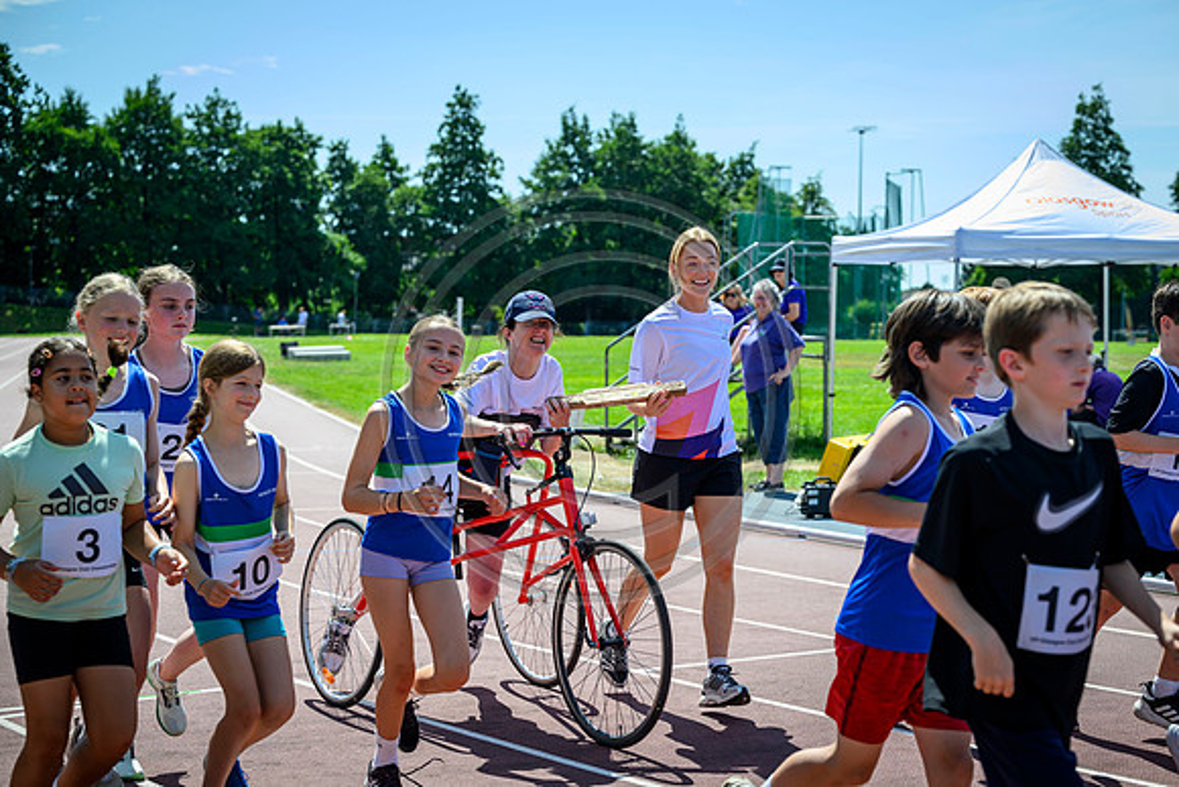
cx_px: 590
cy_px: 394
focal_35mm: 70
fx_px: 2293
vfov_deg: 19.5
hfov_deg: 28.8
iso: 500
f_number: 4.5
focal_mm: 70
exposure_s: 1/2000
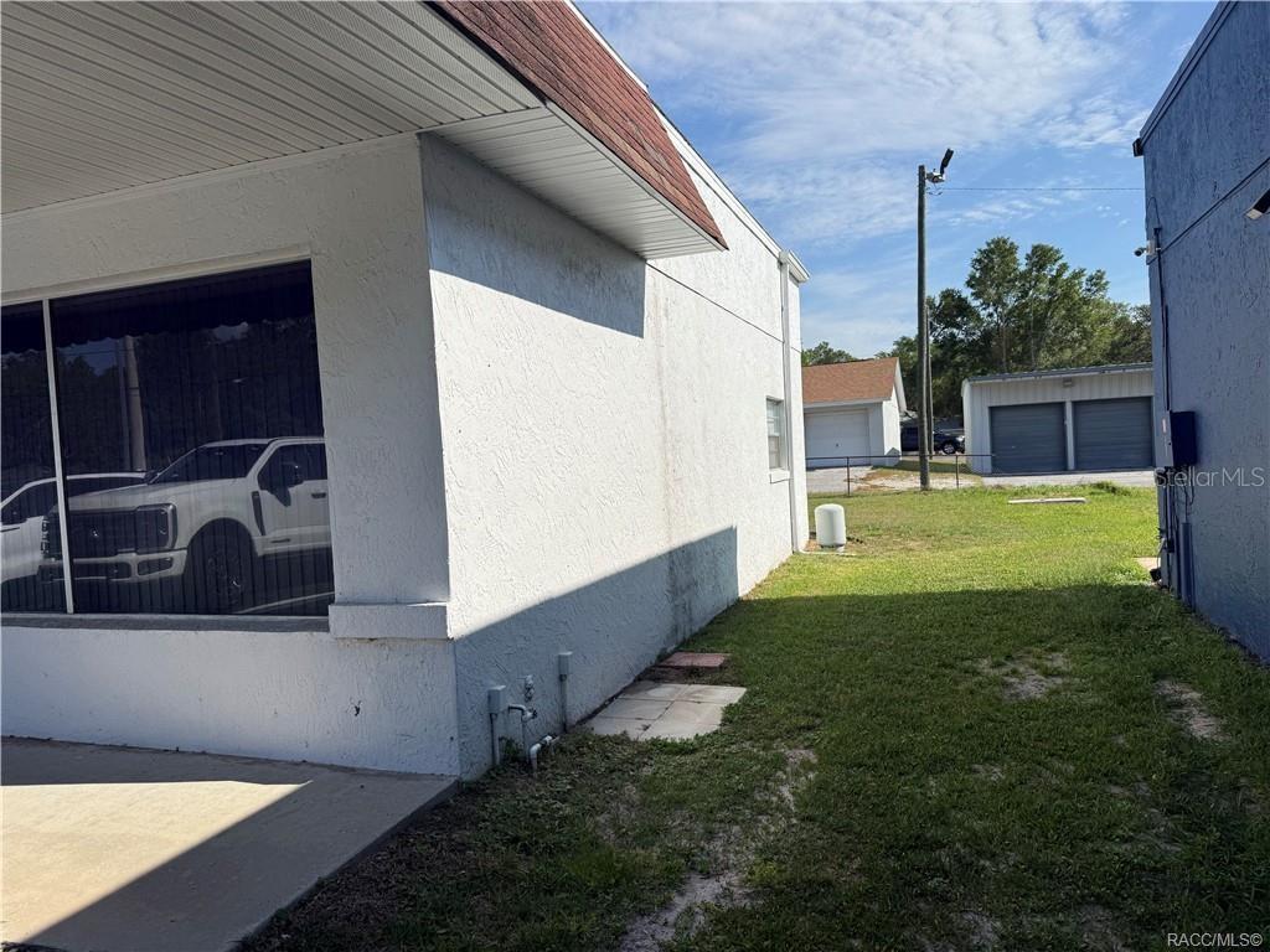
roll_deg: +3.5
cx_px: 635
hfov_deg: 71.6
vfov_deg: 56.8
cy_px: 476
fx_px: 881
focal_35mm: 24
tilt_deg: -1.1
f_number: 1.78
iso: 80
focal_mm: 6.76
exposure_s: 1/7353
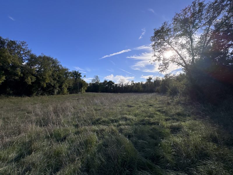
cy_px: 88
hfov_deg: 102.1
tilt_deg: +2.6
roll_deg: -0.8
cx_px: 116
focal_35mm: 14
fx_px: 94
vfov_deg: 85.7
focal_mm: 2.22
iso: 50
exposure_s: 1/2208
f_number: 2.2
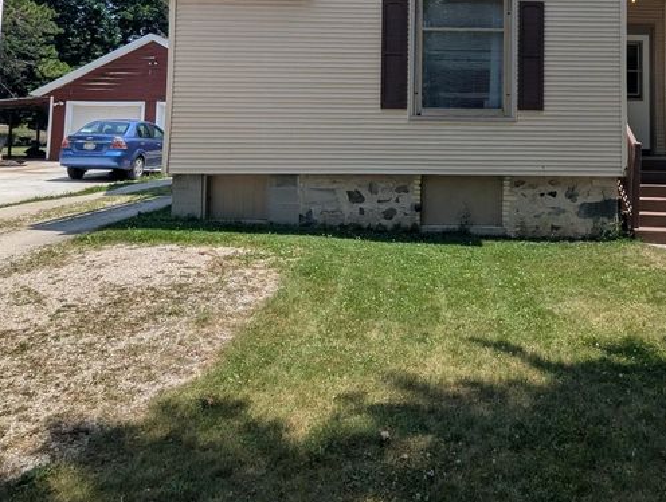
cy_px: 85
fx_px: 636
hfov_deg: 54.0
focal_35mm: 33
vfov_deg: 40.9
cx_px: 450
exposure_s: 1/2247
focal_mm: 2.35
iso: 51
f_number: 2.2
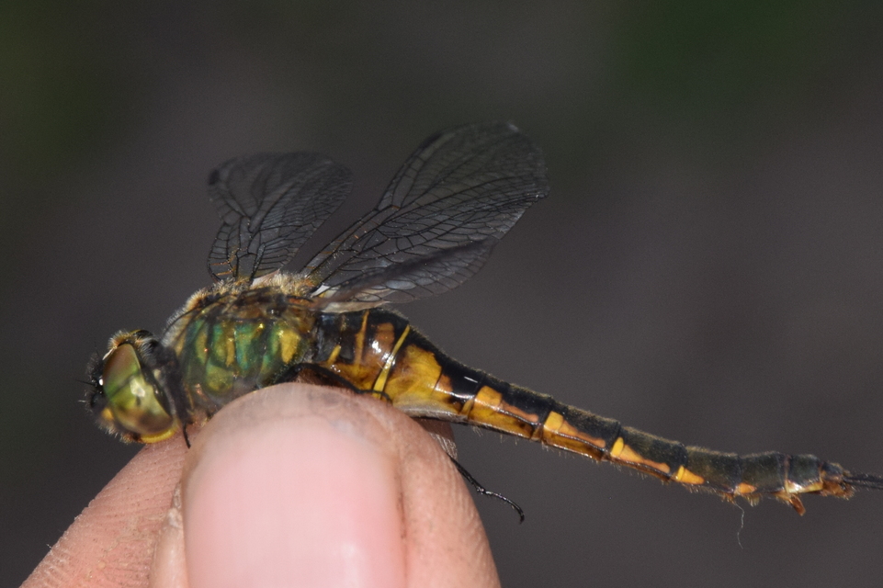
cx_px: 442
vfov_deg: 6.5
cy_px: 294
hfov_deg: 9.8
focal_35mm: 210
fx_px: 5149
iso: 400
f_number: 16
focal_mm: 140
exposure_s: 1/160
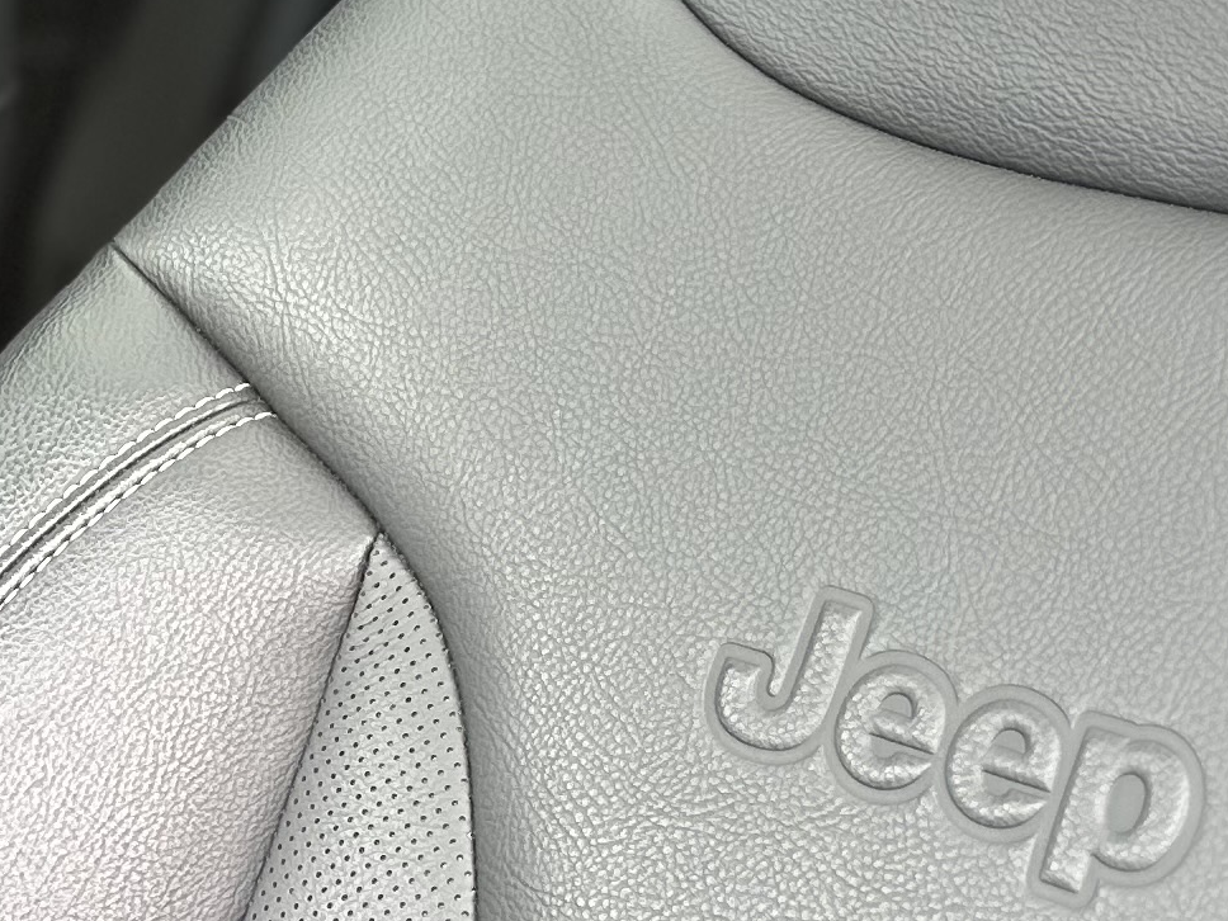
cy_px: -108
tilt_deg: -3.2
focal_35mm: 100
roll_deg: -5.1
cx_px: 105
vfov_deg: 14.4
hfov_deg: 19.3
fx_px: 3547
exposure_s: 1/121
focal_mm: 6.86
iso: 100
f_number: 1.78
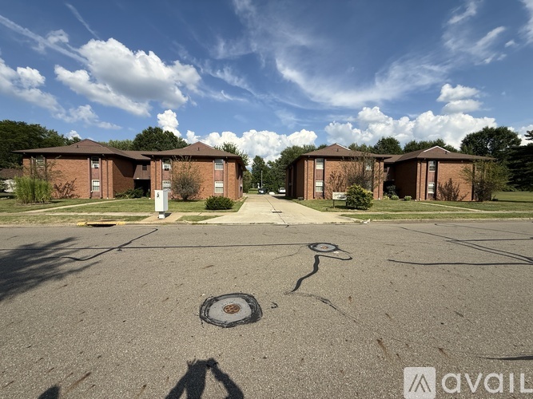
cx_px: 266
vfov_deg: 85.7
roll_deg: -1.1
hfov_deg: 102.1
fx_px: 216
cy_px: 200
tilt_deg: -2.4
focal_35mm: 14
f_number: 2.2
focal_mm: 2.22
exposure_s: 1/2506
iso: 50
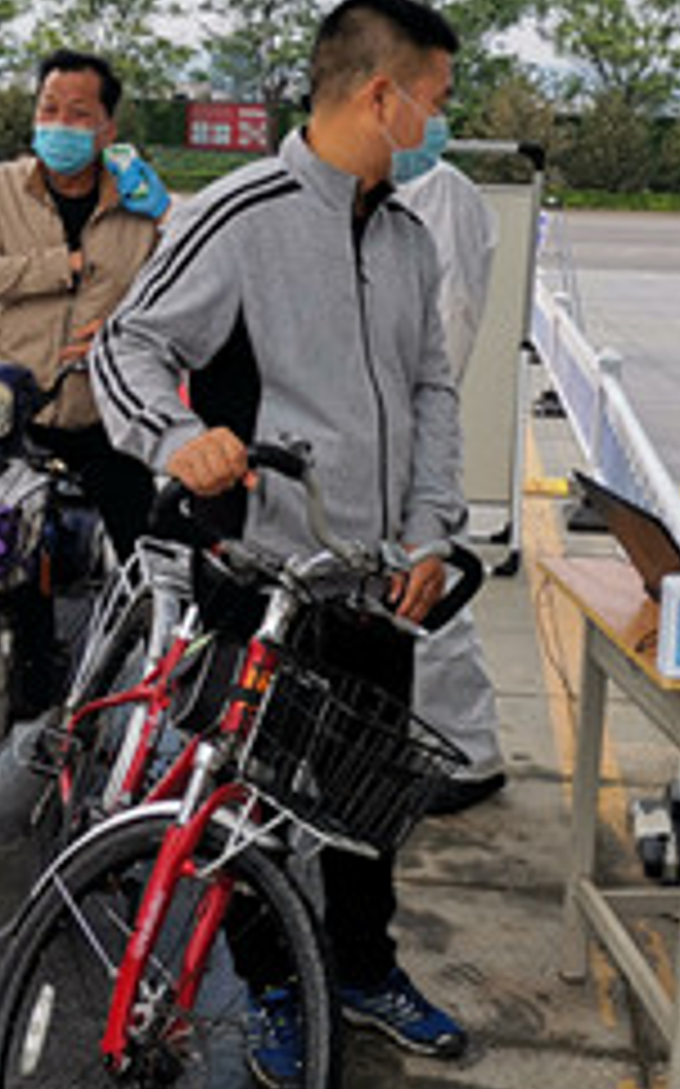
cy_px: 479
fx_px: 1692
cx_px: 329
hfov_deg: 22.7
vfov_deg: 35.7
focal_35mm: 57
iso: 50
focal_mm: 4.75
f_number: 1.8
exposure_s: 1/463
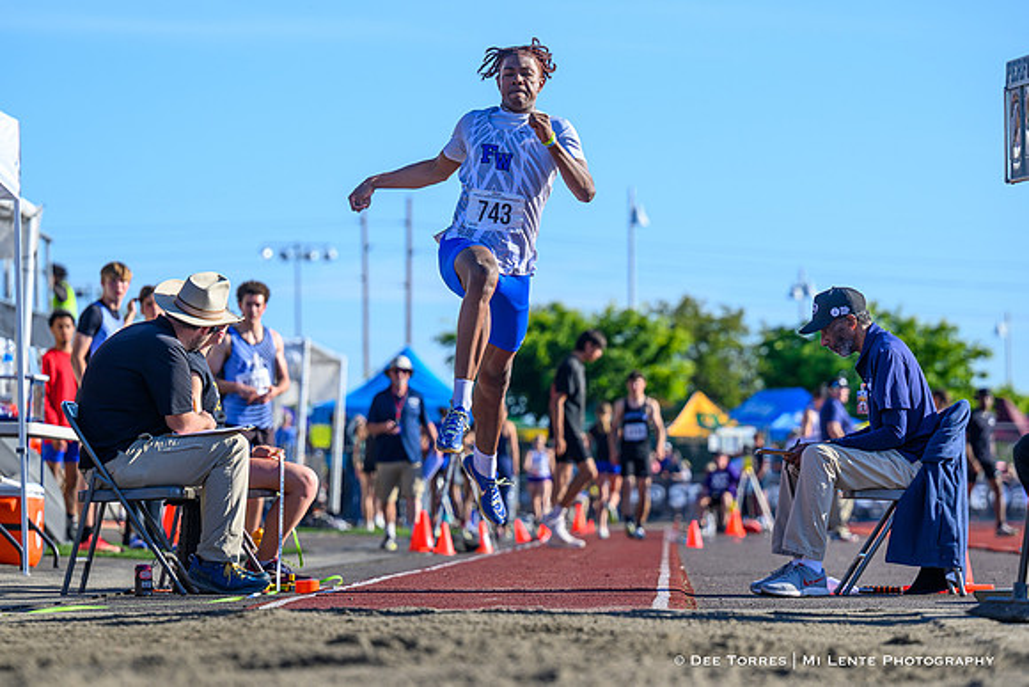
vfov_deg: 8.3
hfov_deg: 12.4
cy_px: 336
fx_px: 4732
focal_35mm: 166
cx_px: 520
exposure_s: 1/1250
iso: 100
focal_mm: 130
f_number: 3.5
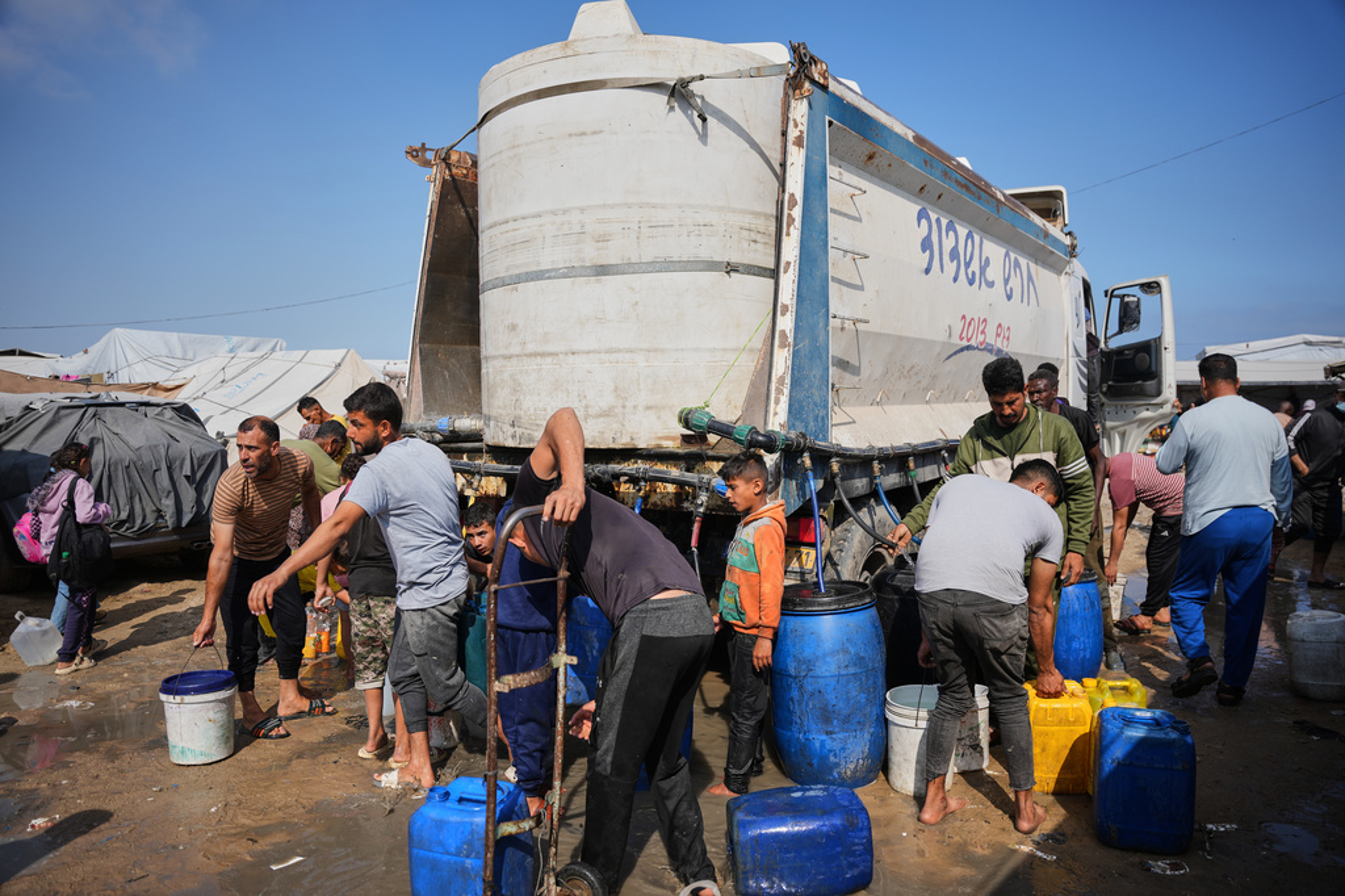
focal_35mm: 24
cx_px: 672
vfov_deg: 53.1
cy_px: 448
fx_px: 896
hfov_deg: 73.8
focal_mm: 24
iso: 100
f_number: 2.8
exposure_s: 1/2000
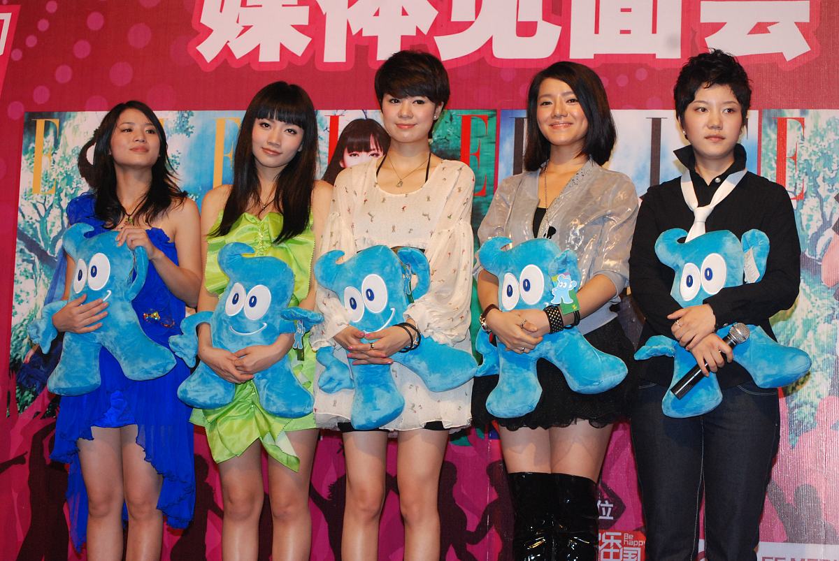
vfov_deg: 16.6
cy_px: 280
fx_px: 1925
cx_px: 420
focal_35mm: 82
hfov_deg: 24.6
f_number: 7.1
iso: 800
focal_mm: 55
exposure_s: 1/60
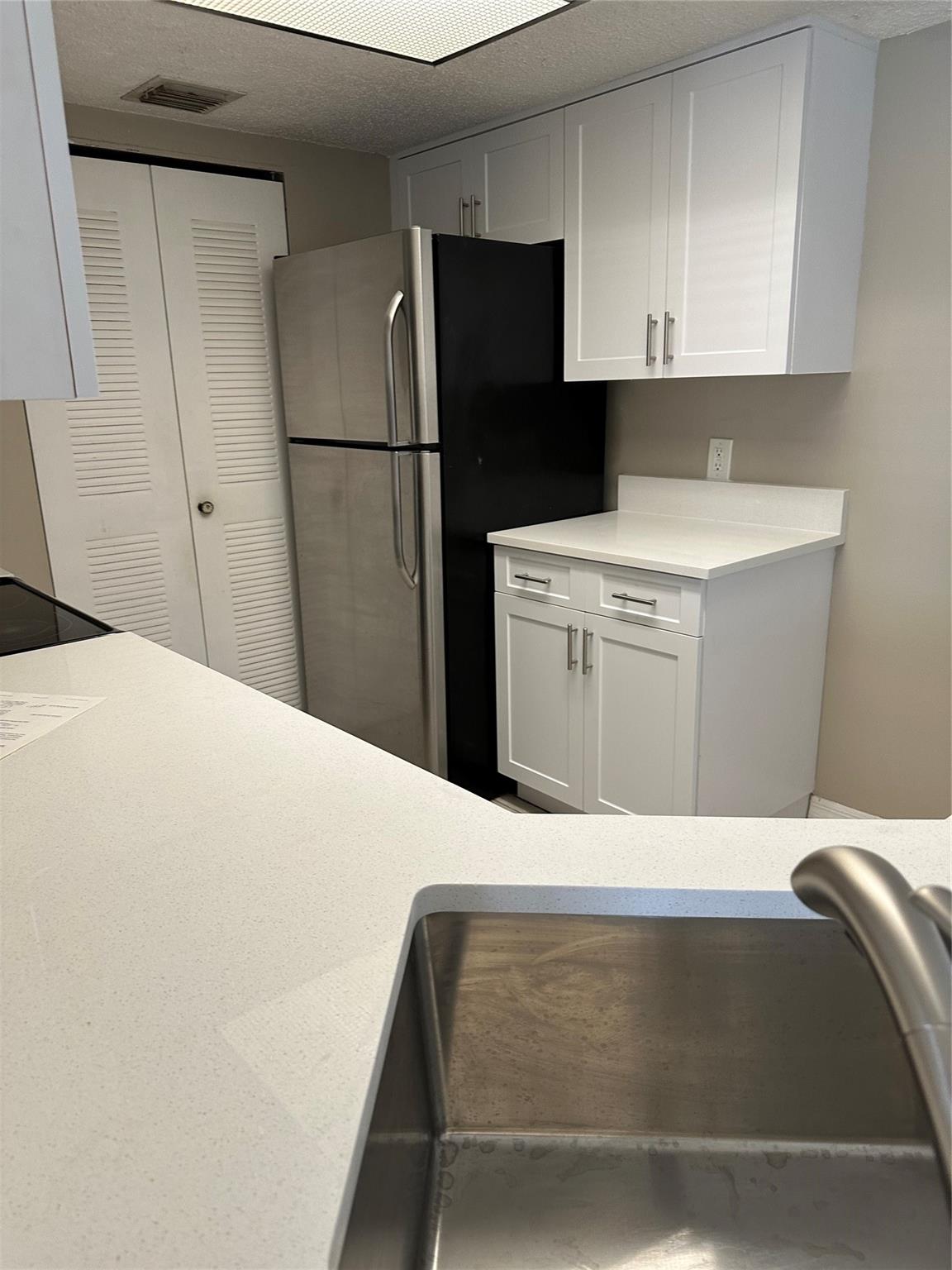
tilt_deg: -14.6
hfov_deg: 56.8
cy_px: 635
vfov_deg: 71.6
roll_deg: +0.8
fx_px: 880
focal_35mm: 24
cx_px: 476
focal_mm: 6.86
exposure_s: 1/60
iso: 200
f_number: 1.78
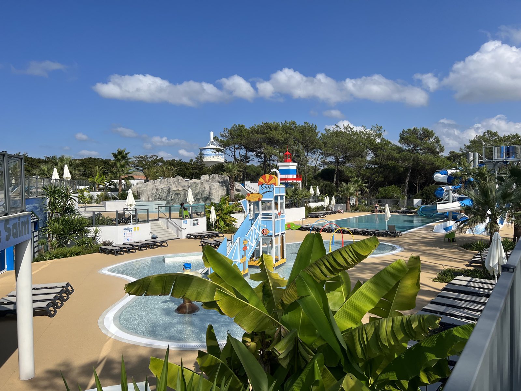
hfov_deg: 67.3
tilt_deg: -2.0
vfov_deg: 53.1
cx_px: 260
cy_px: 196
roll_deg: +0.6
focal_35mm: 26
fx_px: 391
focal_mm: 5.7
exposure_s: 1/7463
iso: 50
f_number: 1.5
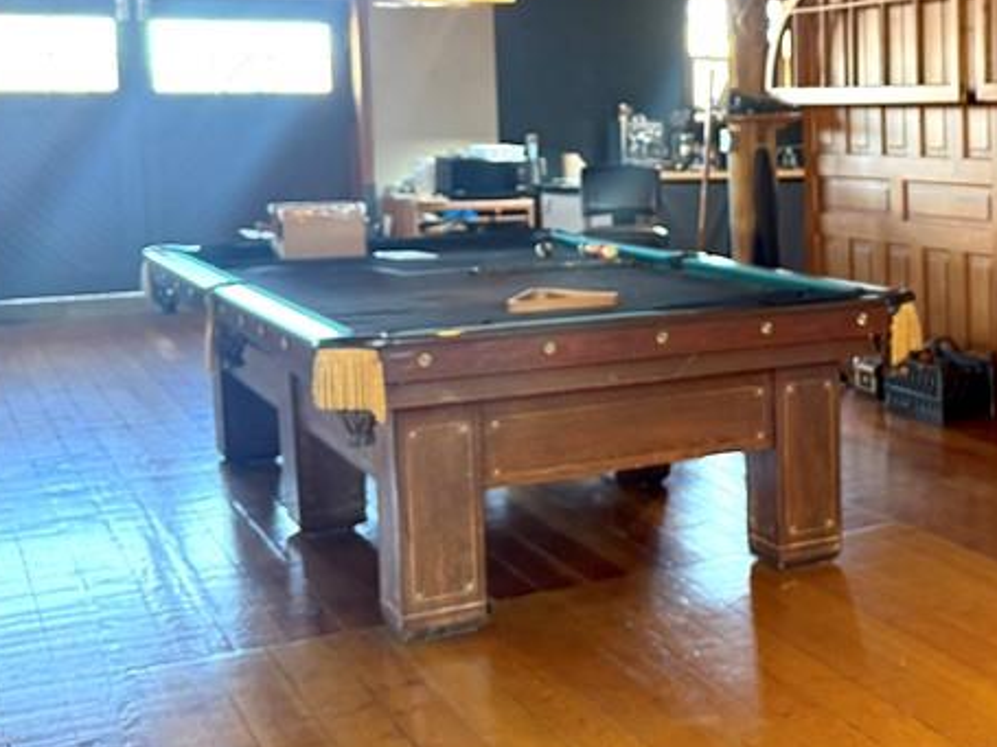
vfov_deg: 26.9
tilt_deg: -6.6
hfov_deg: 33.5
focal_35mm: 54
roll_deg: +0.6
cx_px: 916
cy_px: 280
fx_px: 1555
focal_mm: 6.76
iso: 200
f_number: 1.78
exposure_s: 1/60
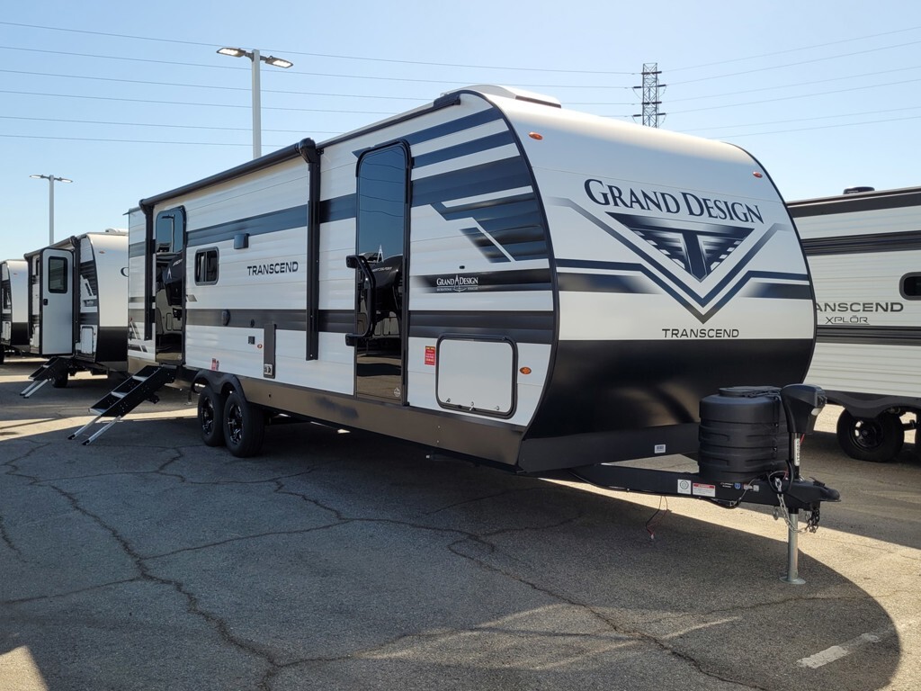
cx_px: 460
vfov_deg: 53.1
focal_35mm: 26
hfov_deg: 67.3
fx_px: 692
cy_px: 346
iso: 40
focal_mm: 5.4
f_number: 1.8
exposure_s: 1/1636
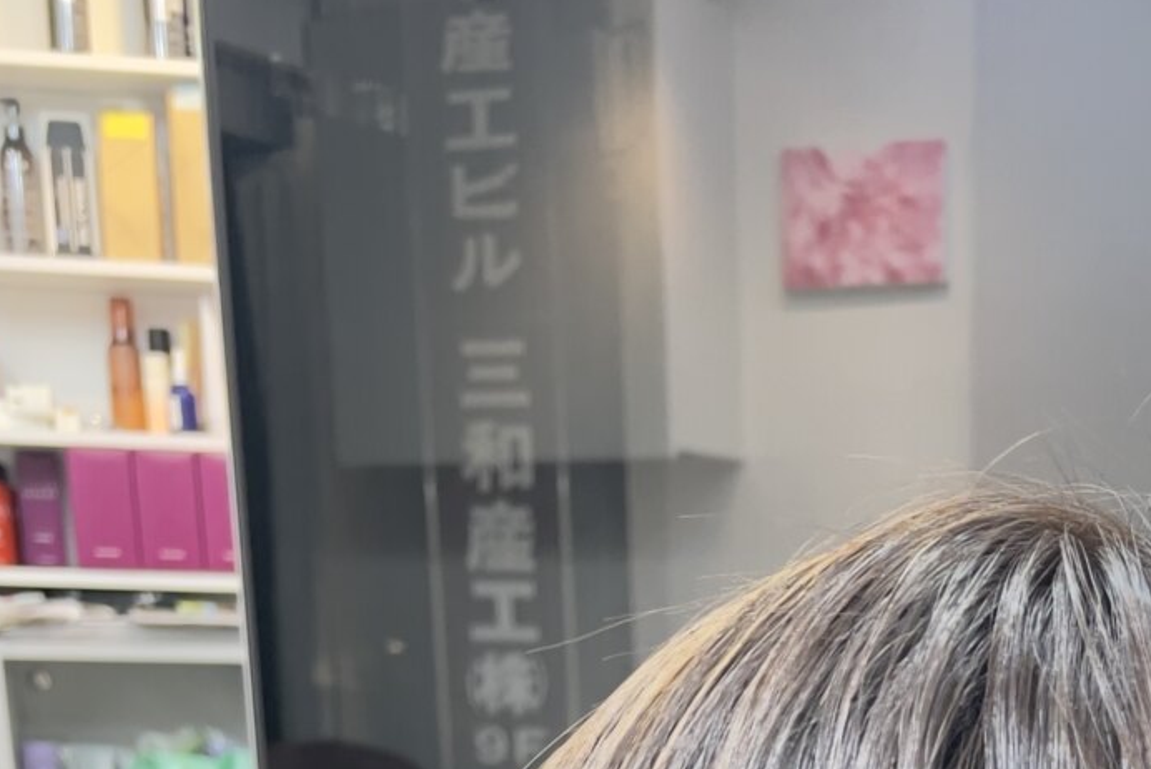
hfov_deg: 26.0
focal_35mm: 75
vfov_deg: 15.2
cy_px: 1481
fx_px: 2399
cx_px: 1074
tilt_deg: -16.2
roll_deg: -0.6
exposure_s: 1/50
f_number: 1.6
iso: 100
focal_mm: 4.2
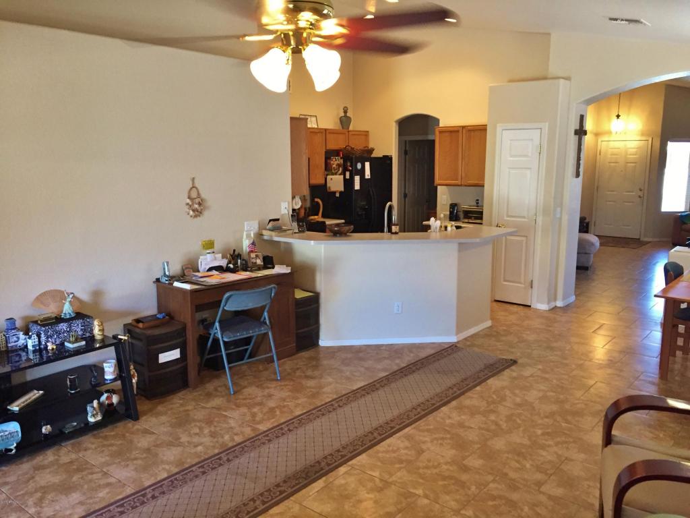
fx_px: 578
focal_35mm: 29
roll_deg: -0.5
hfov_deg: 61.7
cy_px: 259
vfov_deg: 48.2
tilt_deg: -11.0
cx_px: 345
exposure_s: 1/30
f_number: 2.2
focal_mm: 4.15
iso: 160
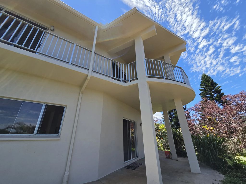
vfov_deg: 89.9
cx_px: 123
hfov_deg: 106.2
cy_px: 92
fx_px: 92
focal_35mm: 13
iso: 50
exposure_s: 1/1173
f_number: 2.2
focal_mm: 2.2
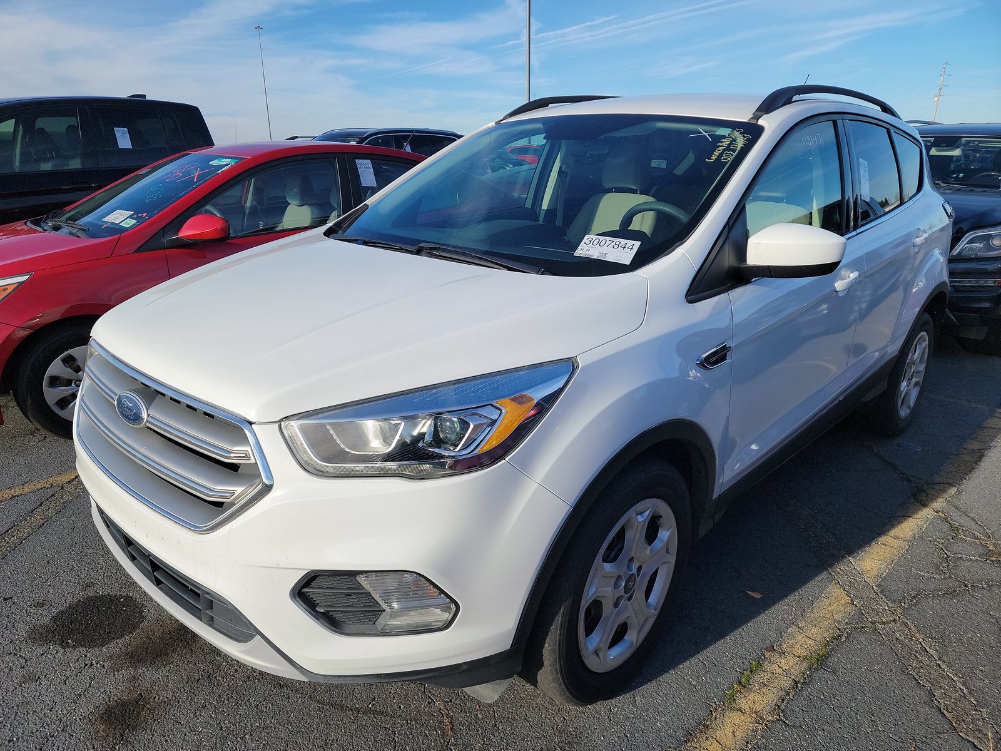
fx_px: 694
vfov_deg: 56.8
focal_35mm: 24
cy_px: 376
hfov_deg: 71.6
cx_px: 500
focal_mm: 6.7
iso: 50
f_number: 1.8
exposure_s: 1/796
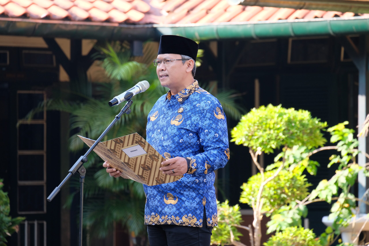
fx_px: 2491
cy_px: 123
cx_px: 184
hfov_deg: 8.5
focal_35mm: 243
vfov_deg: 5.7
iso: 500
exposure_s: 1/85
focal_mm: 161.8
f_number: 6.2
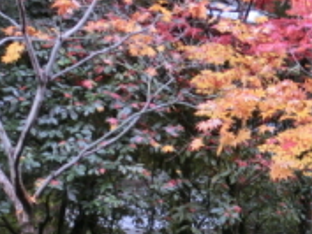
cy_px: 186
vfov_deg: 18.5
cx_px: 368
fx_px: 713
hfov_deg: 22.8
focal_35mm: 79
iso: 125
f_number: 3
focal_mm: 5
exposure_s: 1/125
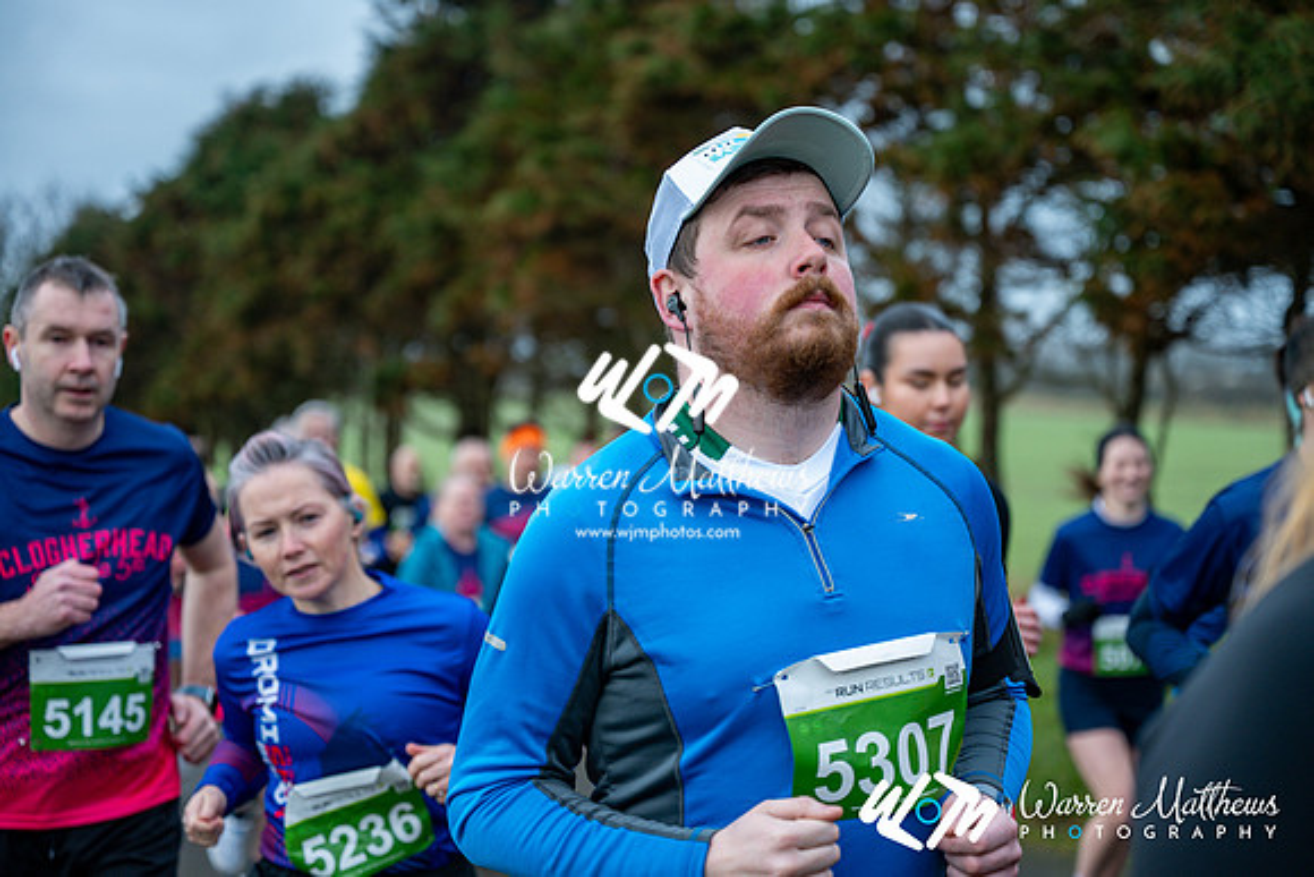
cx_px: 657
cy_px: 438
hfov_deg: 28.8
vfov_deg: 19.5
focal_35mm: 70
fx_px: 2555
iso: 640
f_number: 2.8
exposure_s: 1/1250
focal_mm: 70
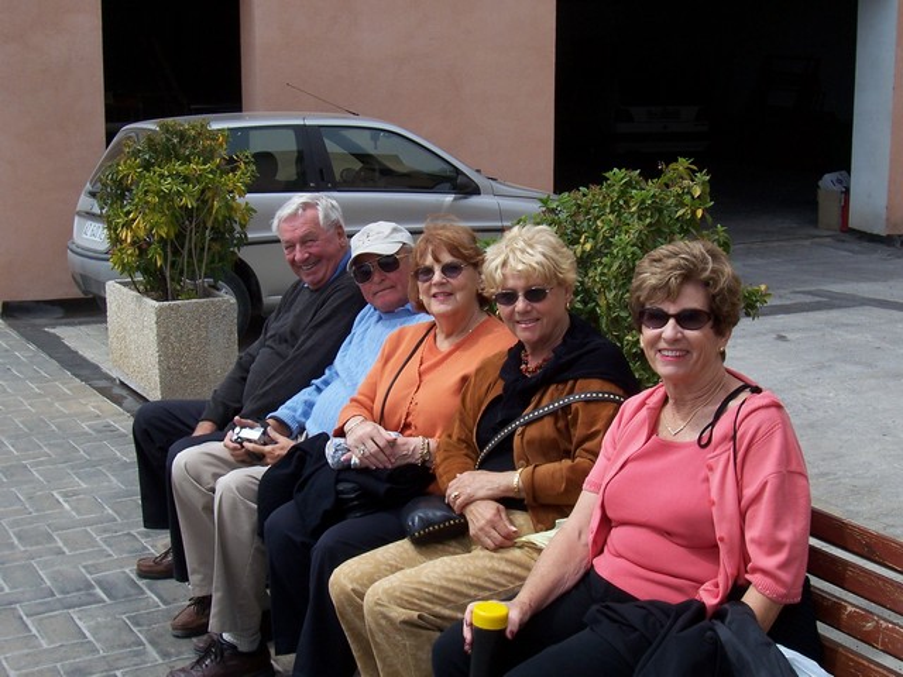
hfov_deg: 36.2
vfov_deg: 27.5
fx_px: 1383
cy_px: 338
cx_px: 452
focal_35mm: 53
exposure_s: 1/350
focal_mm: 8.6
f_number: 6.7
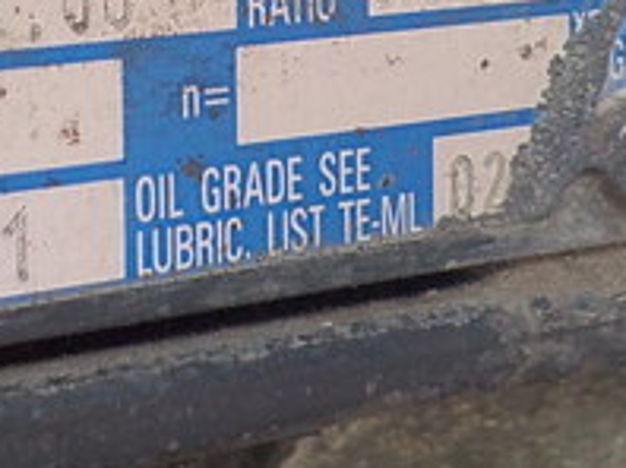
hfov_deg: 20.1
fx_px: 1752
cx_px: 180
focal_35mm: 97
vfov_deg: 14.5
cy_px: -174
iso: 200
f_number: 3.3
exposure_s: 1/30
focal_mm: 4.1
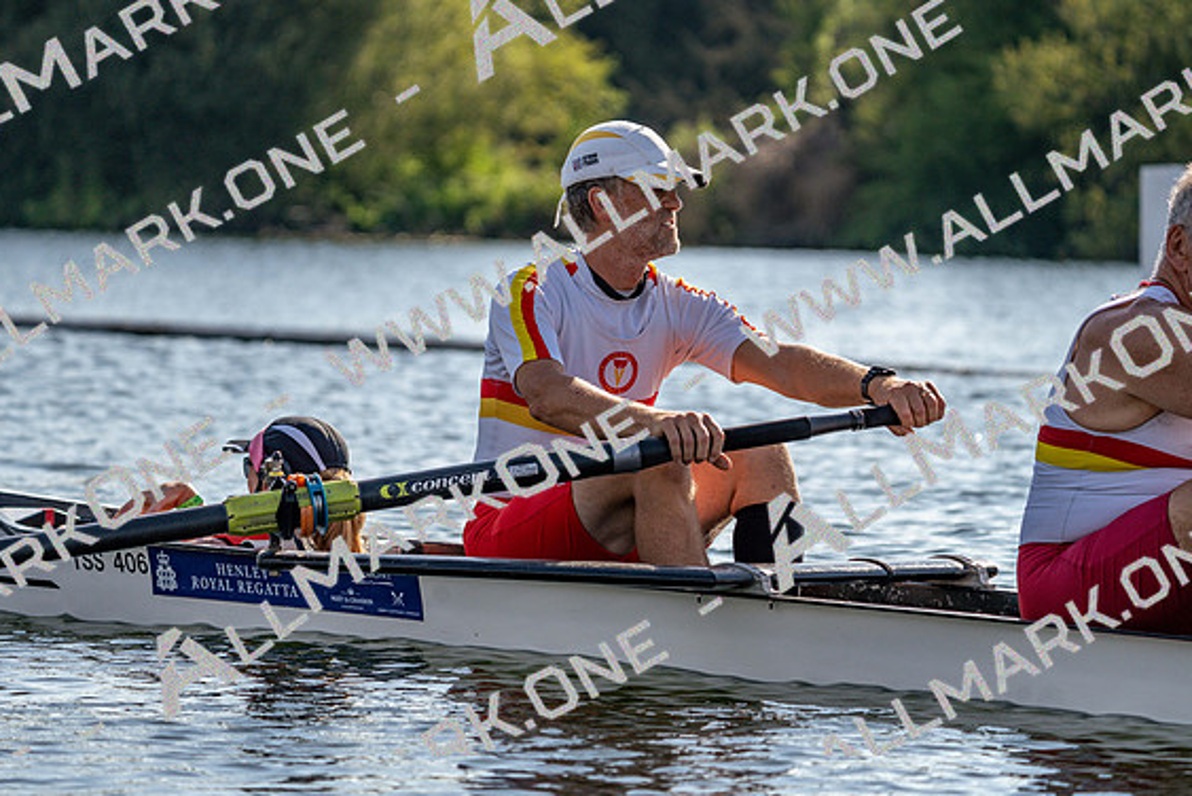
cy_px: 393
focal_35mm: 206
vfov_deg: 6.7
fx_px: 6824
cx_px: 586
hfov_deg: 10.0
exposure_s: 1/1600
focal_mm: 200
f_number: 5.6
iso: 200
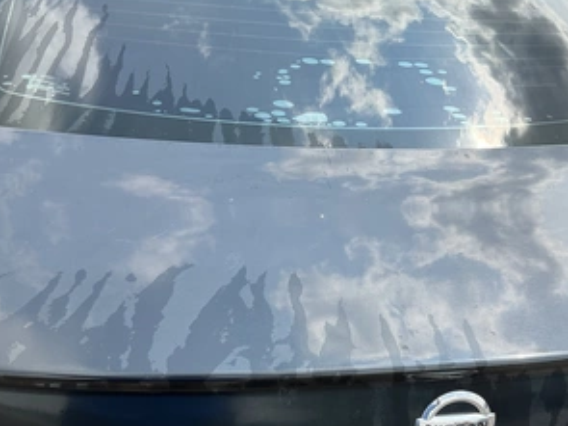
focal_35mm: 38
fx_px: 623
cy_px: 262
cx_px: 339
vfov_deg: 37.5
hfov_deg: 48.7
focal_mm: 3
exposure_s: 1/719
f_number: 1.8
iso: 25
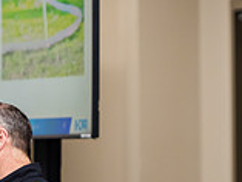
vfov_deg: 2.6
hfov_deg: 3.4
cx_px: -87
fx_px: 4065
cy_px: 133
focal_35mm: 581
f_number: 3.2
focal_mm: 155
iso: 1000
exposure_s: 1/200
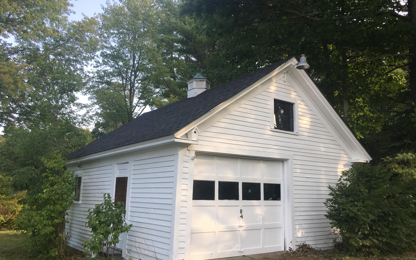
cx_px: 209
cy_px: 151
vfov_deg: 40.5
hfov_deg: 61.2
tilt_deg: +6.1
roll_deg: -1.2
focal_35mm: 31
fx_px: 351
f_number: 2.2
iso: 25
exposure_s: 1/337
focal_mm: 4.15
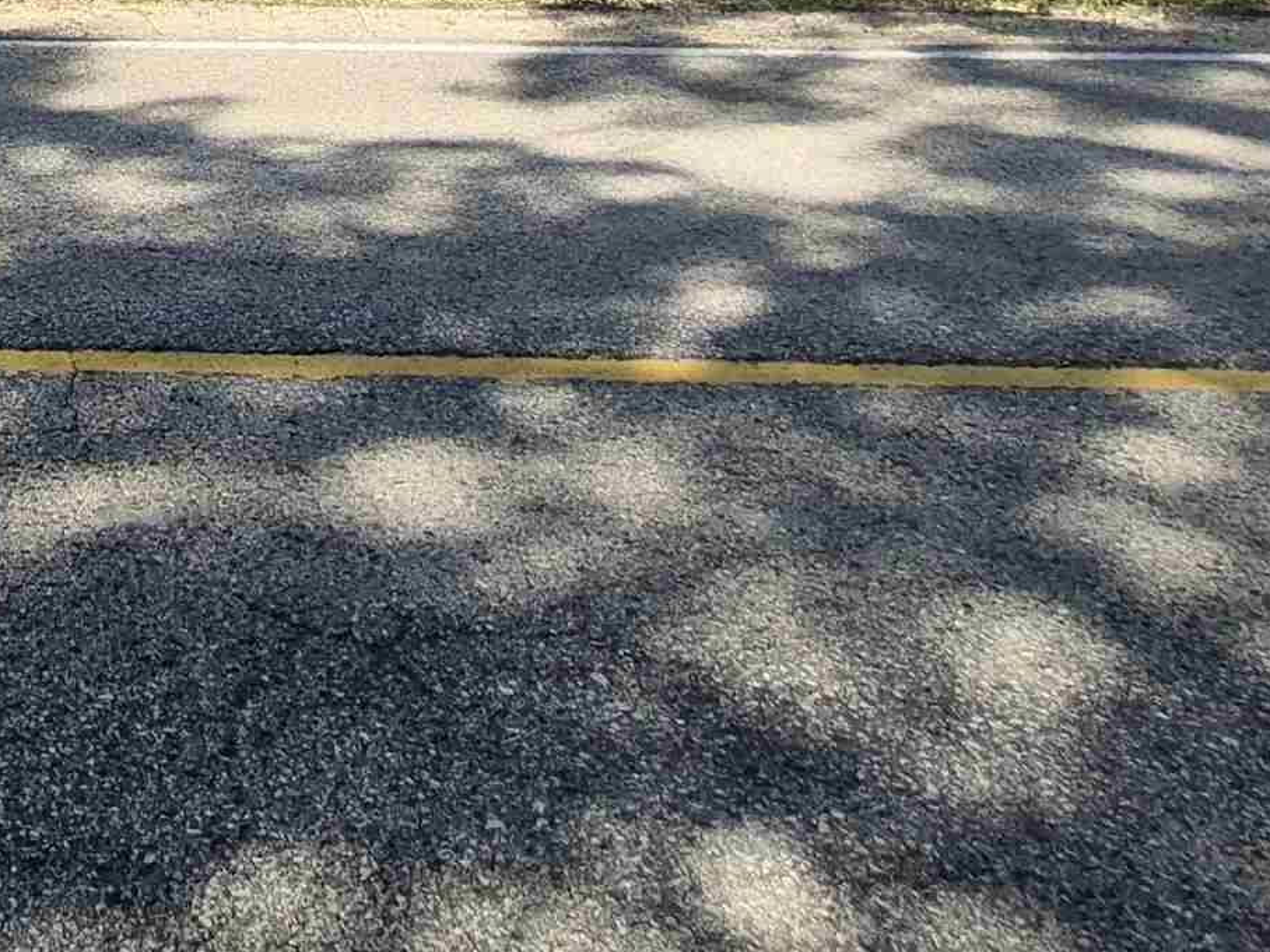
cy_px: -368
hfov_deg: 35.0
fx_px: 1614
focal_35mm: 44
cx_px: -215
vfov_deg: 26.4
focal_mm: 1.74
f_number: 2.2
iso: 80
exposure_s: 1/1996
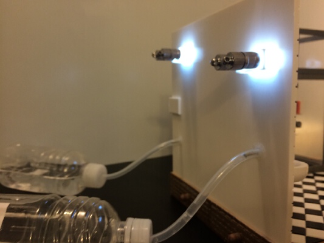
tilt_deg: -6.0
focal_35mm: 29
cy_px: 122
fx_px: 271
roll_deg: +0.9
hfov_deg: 61.6
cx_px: 162
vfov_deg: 48.2
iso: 80
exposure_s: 1/30
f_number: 2.2
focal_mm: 4.15
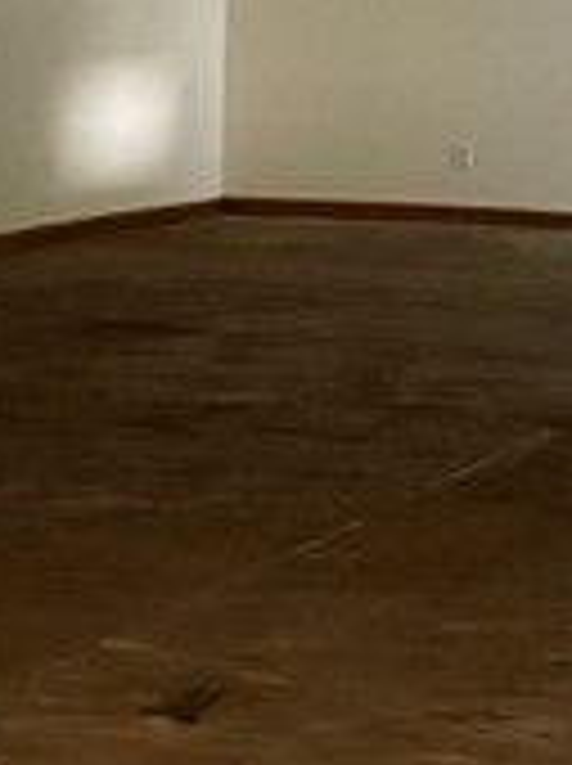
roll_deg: -2.1
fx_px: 3468
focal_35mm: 157
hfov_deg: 9.4
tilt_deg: -4.6
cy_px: 274
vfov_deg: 12.6
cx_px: 477
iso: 800
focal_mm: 5.96
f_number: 1.6
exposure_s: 1/30
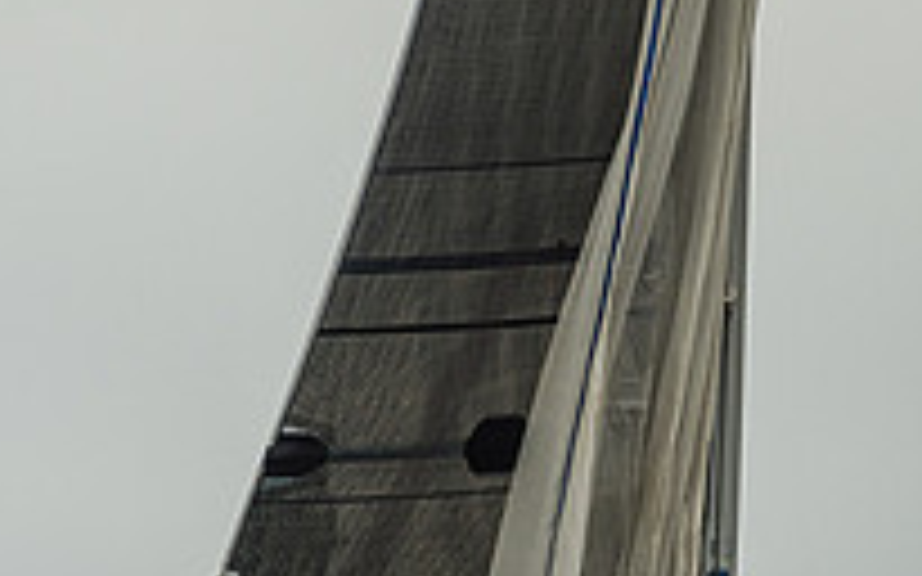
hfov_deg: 3.9
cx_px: 585
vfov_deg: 2.5
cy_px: 736
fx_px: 13389
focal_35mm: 533
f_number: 6.3
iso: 400
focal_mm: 185
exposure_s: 1/1600
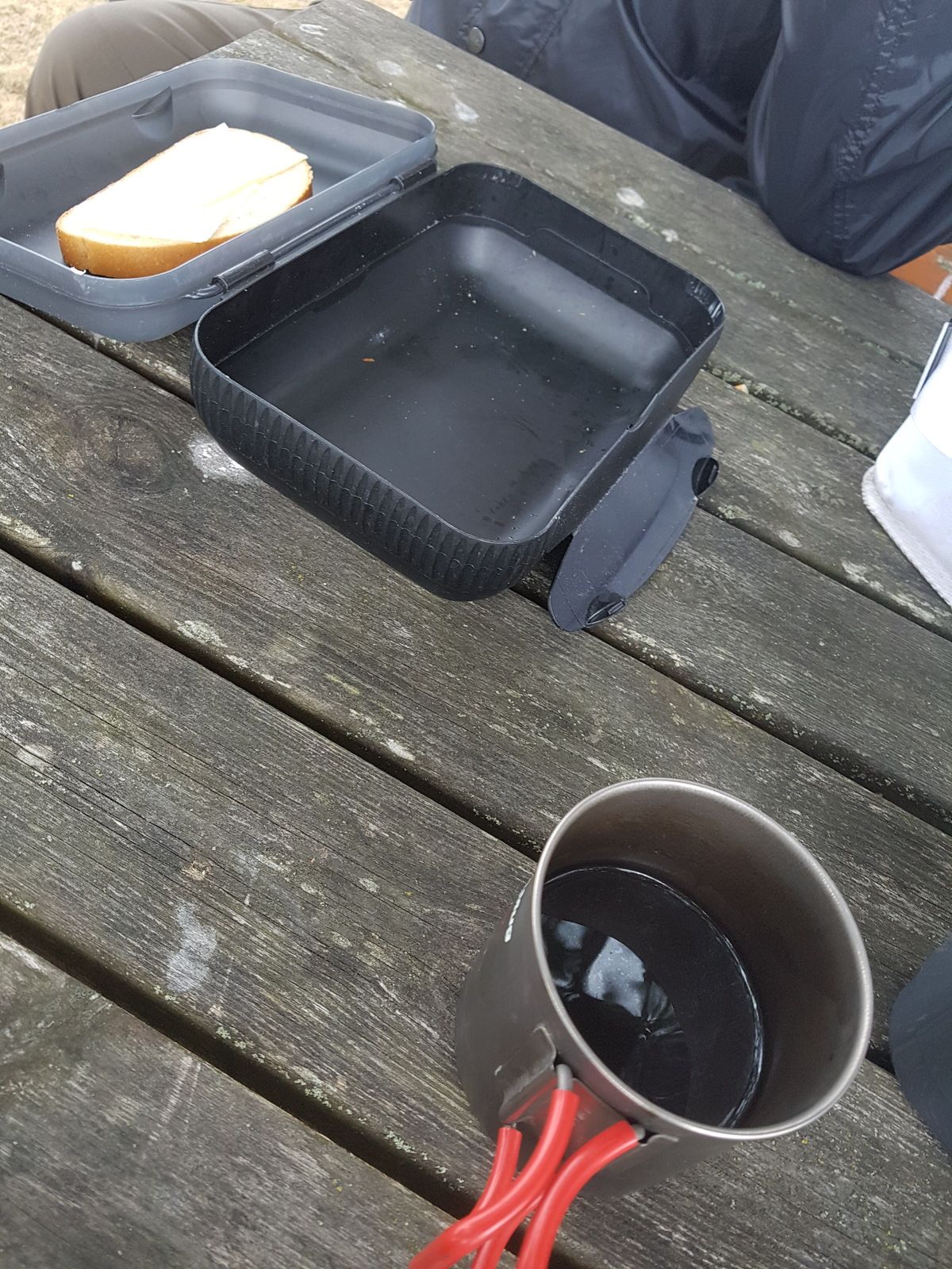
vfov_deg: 67.3
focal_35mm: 26
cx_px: 476
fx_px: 953
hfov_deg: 53.1
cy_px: 634
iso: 80
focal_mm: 4.2
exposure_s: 1/50
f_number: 1.7
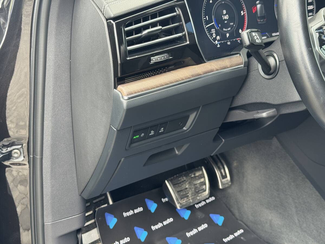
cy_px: 122
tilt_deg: -23.7
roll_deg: +0.6
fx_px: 451
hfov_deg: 39.7
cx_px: 162
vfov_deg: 30.3
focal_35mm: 48
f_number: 1.78
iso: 100
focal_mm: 6.76
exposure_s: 1/70
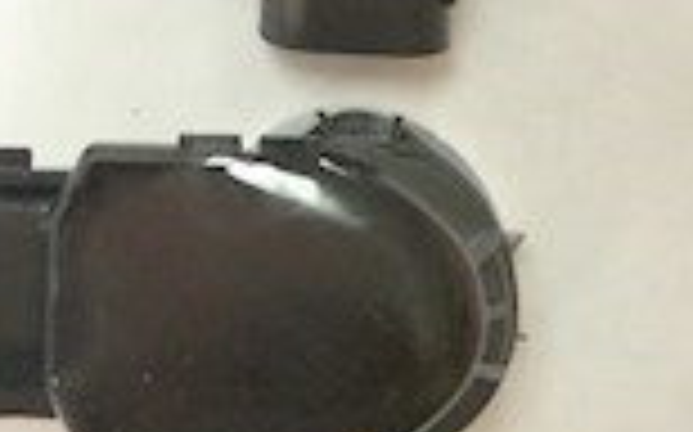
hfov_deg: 21.3
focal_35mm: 96
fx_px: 1812
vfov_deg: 11.8
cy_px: -508
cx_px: 106
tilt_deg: -75.7
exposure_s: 1/50
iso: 32
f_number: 2.2
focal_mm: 4.15
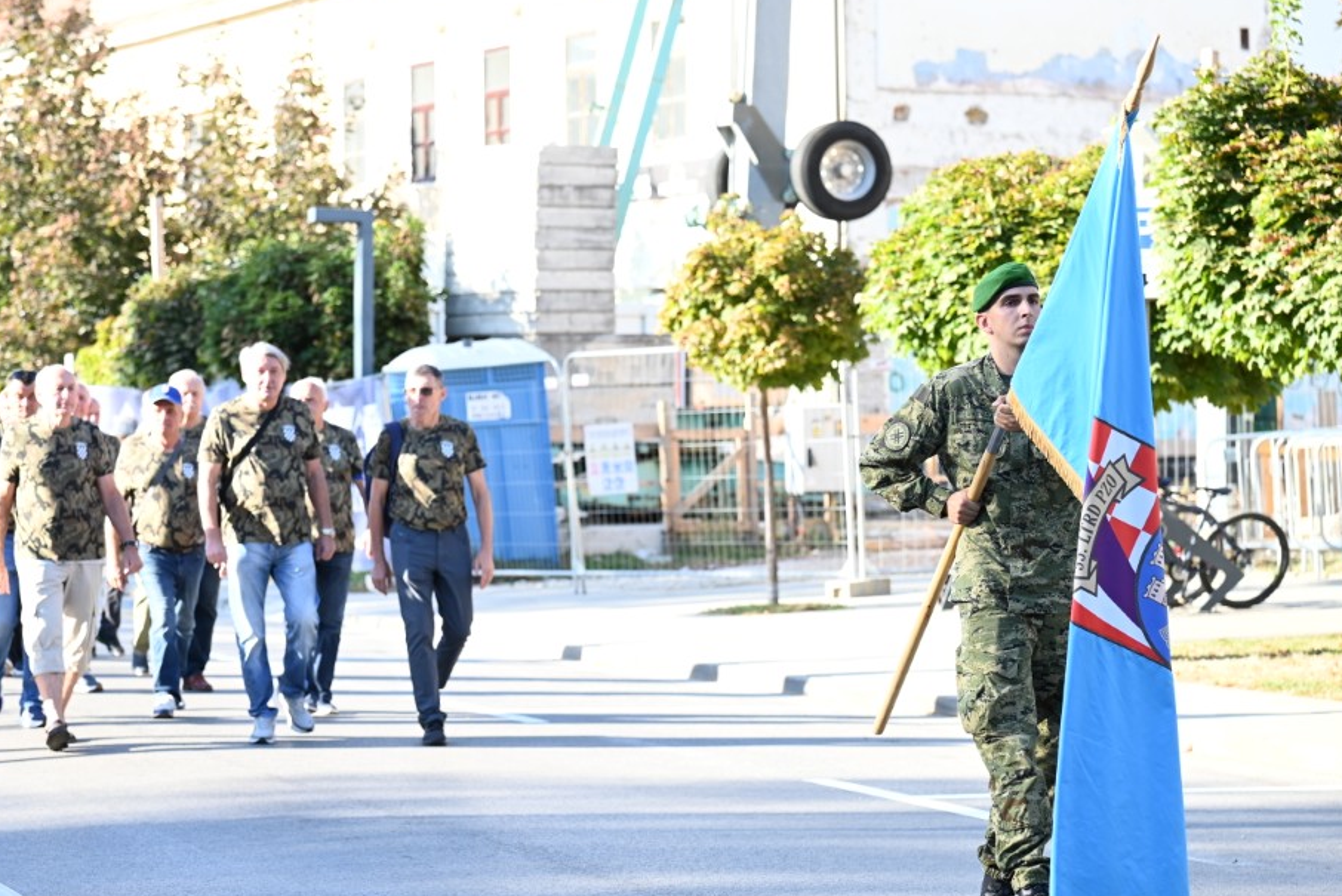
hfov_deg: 18.1
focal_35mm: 113
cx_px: 504
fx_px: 4214
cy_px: 501
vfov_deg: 12.1
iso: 400
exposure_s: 1/400
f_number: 4
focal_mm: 89
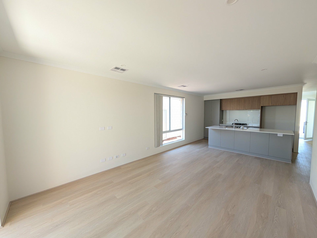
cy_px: 119
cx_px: 158
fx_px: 110
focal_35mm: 12
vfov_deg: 94.5
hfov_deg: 110.5
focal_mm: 2.02
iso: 104
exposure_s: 1/140
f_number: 1.7
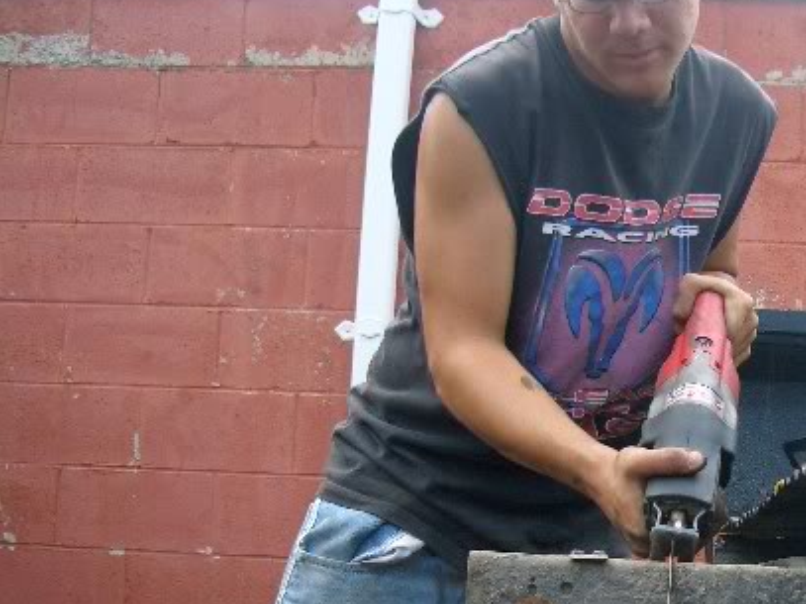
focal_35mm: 55
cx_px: 632
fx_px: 1280
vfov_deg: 26.2
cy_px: 461
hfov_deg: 34.0
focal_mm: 5.8
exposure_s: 1/200
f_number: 2.6
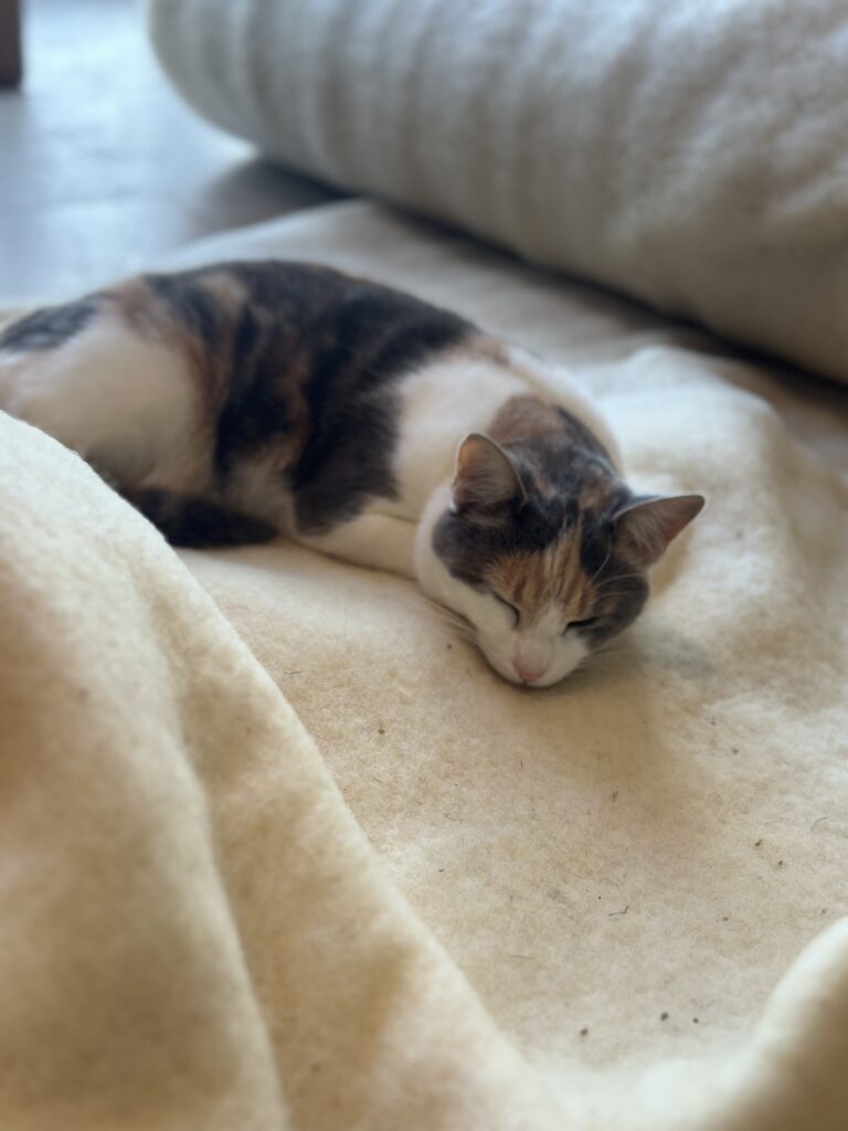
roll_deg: -3.4
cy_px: 566
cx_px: 424
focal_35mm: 48
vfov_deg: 39.7
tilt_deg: -26.7
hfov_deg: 30.3
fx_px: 1568
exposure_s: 1/100
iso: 80
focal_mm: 6.86
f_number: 1.78
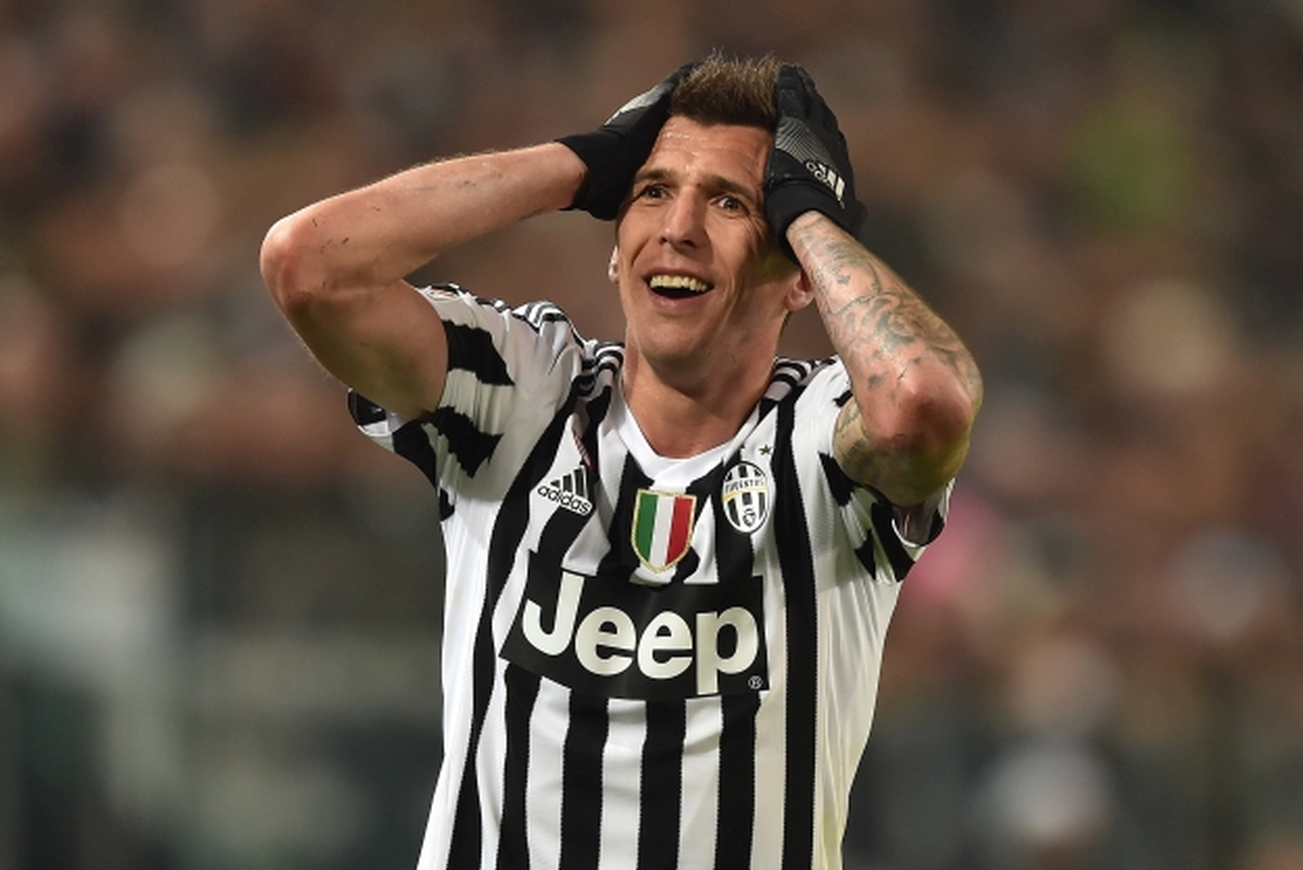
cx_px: 652
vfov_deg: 2.5
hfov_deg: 3.7
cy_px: 435
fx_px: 19910
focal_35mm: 550
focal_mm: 550
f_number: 4
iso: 1600
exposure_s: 1/1250
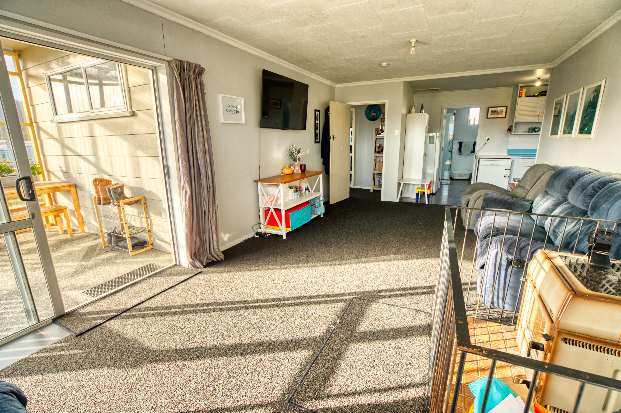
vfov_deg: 73.7
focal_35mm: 16
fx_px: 276
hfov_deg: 96.8
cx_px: 310
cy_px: 206
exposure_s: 1/60
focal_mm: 16
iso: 500
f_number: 6.3
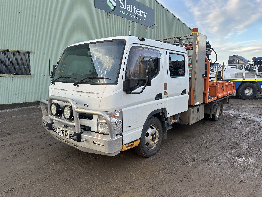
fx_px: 182
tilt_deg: -3.1
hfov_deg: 71.6
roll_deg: -2.1
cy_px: 98
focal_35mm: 24
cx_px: 131
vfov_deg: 56.8
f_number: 1.78
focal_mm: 6.86
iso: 64
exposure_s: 1/234
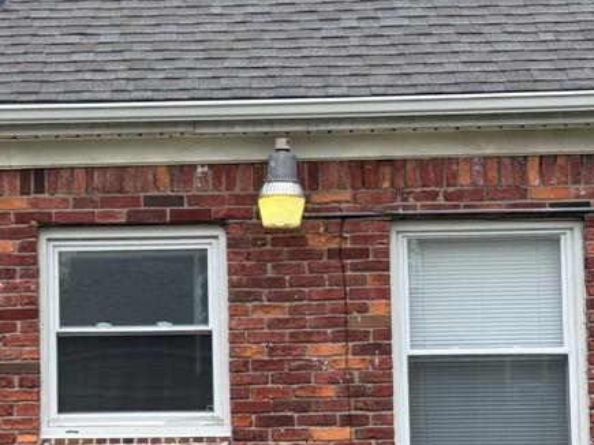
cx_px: 120
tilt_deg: +3.1
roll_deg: +0.7
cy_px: 274
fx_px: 1939
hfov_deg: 17.3
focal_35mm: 113
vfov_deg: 13.1
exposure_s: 1/470
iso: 64
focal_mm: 6.76
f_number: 1.78
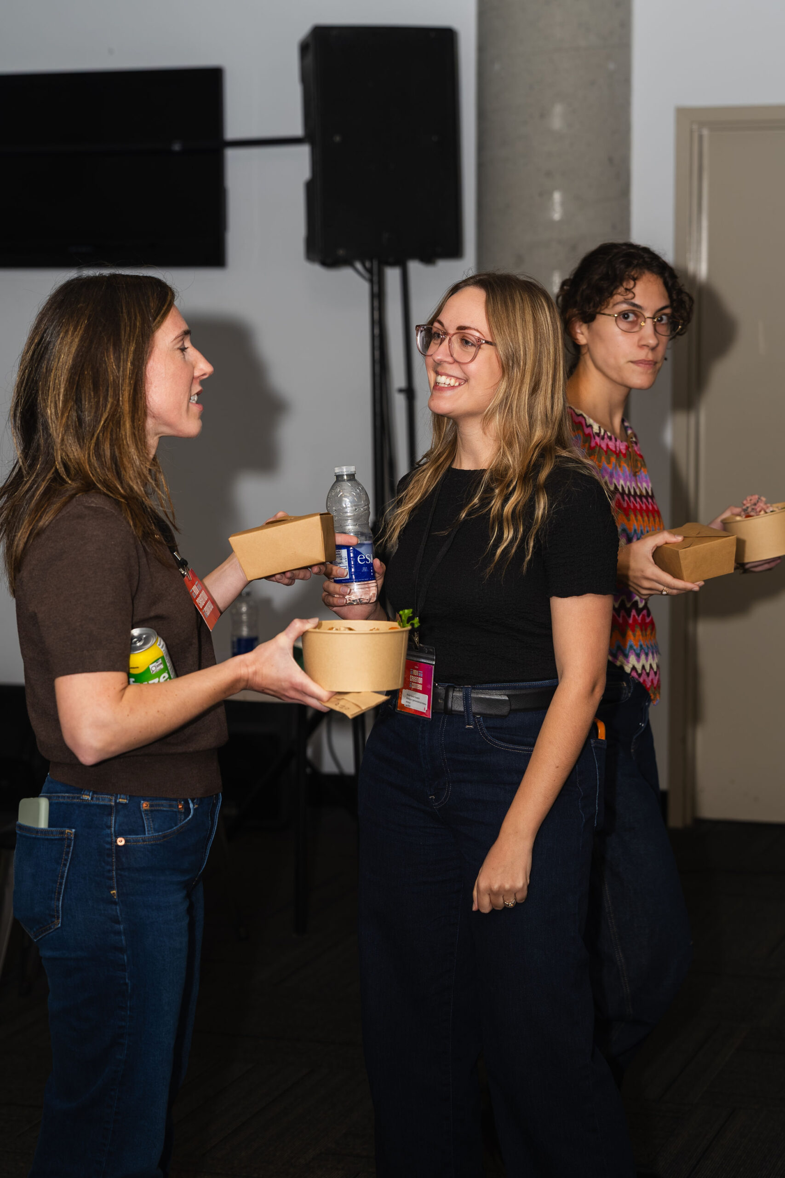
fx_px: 2583
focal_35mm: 79
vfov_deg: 25.7
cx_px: 392
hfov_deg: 17.3
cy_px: 589
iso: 200
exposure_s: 1/250
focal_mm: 53
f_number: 2.8
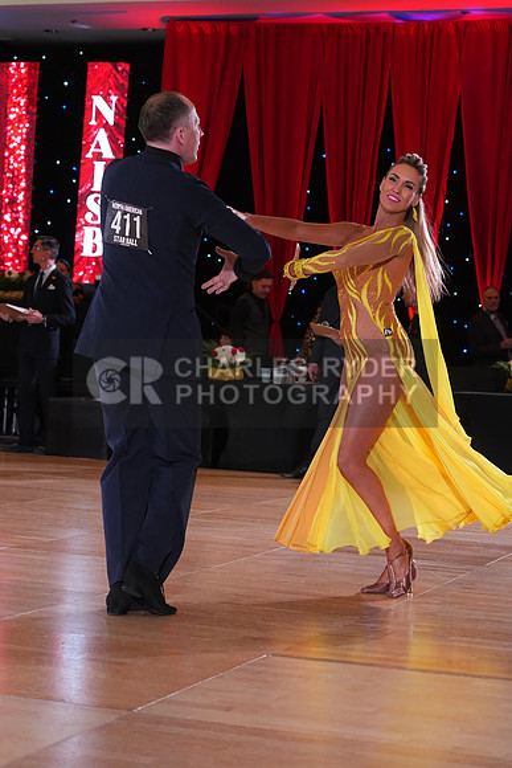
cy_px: 384
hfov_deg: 18.0
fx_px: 1620
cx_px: 256
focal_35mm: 76
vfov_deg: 26.6
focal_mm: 76
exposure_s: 1/250
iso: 3200
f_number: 5
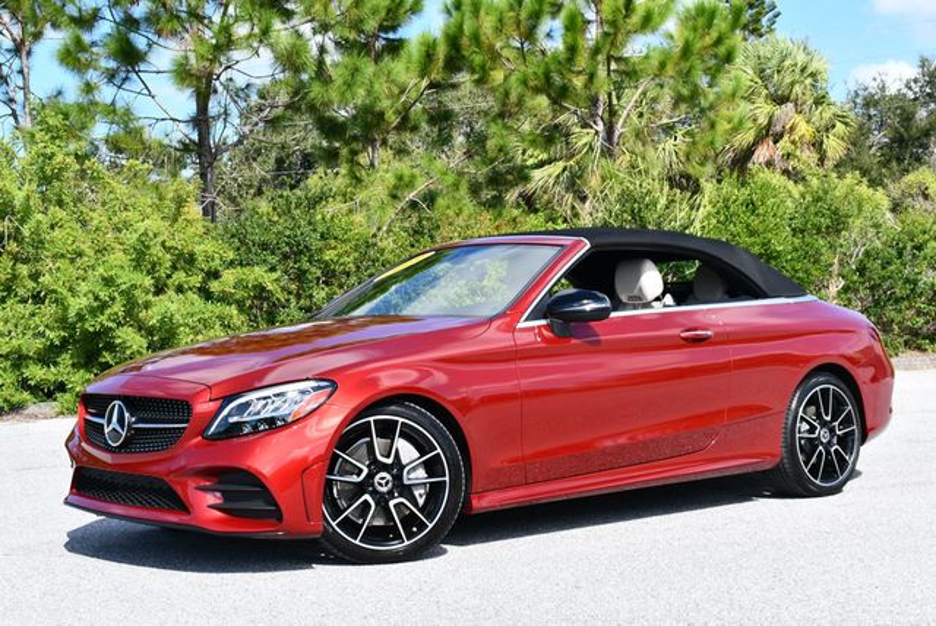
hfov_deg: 34.5
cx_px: 468
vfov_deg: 23.4
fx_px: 1509
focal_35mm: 58
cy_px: 313
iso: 160
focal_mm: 29
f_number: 8
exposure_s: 1/250
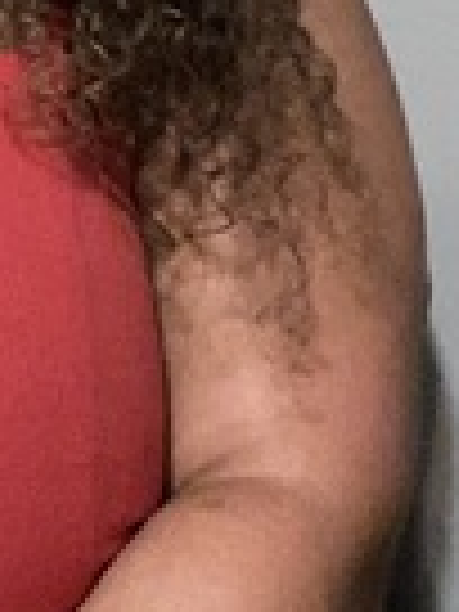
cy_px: 63
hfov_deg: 13.0
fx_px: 1945
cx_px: -128
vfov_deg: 17.6
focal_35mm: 110
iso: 400
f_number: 2.2
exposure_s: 1/18
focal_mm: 2.71
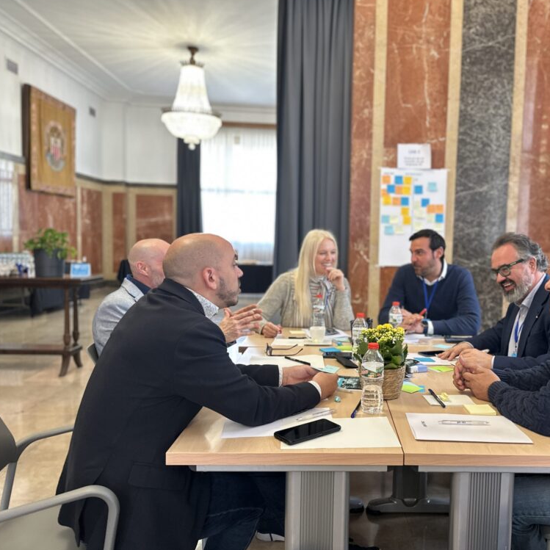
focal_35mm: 29
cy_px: 272
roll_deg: -1.2
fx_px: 521
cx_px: 356
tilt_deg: -3.9
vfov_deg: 55.6
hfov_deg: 54.7
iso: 160
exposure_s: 1/50
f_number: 1.78
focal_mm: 6.86
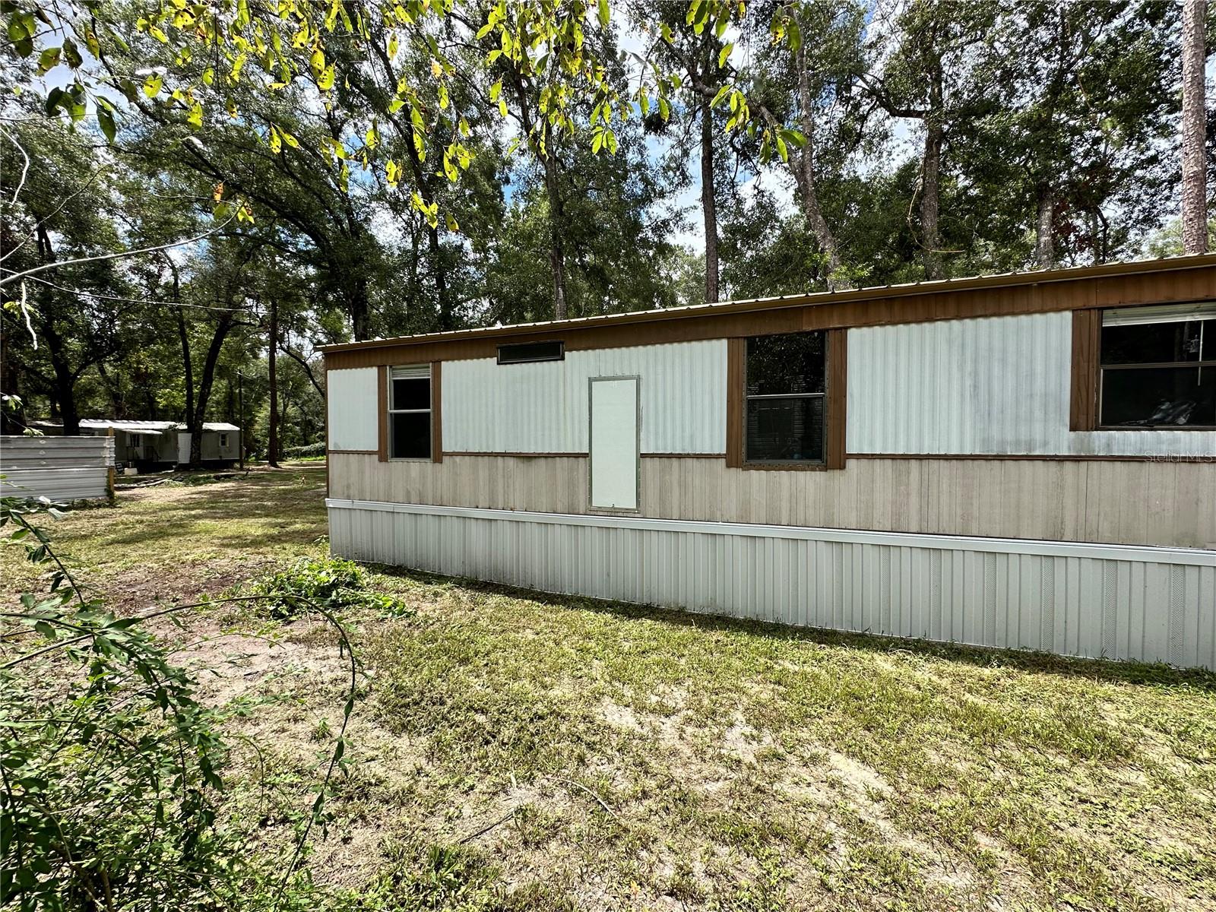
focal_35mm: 14
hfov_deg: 102.1
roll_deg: -0.4
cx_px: 608
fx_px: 492
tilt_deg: -1.4
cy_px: 456
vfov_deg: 85.7
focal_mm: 2.22
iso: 40
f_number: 2.2
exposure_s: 1/861
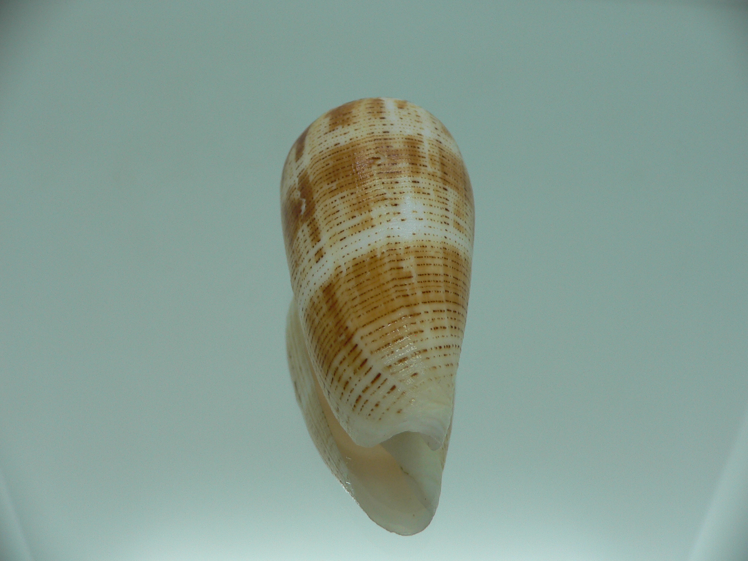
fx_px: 756
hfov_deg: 52.6
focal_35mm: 35
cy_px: 280
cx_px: 374
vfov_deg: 40.7
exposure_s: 1/60
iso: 80
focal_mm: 4.6
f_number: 2.8
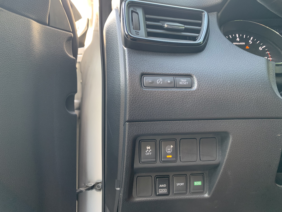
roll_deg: +2.2
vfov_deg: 53.1
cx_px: 141
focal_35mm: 26
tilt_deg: +1.1
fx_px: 212
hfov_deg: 67.3
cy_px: 106
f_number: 1.8
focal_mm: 4.25
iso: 125
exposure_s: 1/60
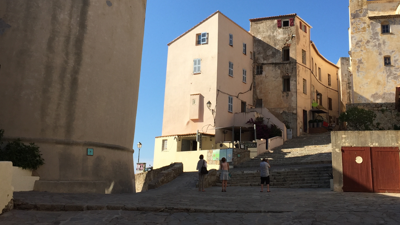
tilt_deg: +15.7
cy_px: 62
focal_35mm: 40
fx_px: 424
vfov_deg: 29.3
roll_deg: -2.1
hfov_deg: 50.2
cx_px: 237
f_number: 2.2
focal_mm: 4.15
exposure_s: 1/1582
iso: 32
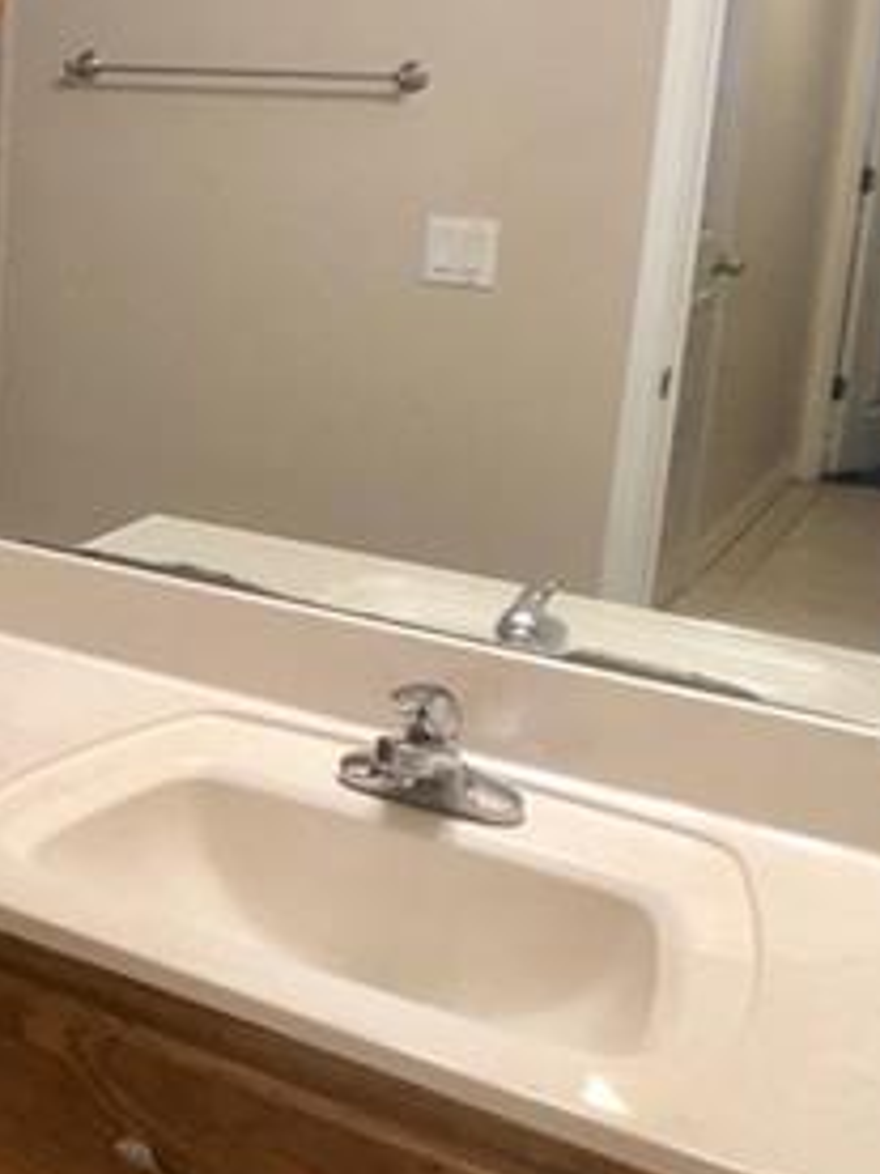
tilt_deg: -11.3
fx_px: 2644
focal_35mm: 78
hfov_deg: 17.6
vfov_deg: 24.9
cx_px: -281
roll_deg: -1.3
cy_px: 400
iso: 40
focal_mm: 4
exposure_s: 1/30
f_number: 1.8
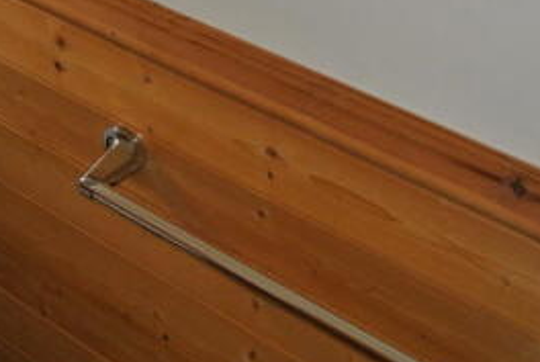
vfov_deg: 15.0
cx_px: 3
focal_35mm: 89
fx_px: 1337
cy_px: -52
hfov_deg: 22.0
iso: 800
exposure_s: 1/60
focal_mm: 13.6
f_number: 4
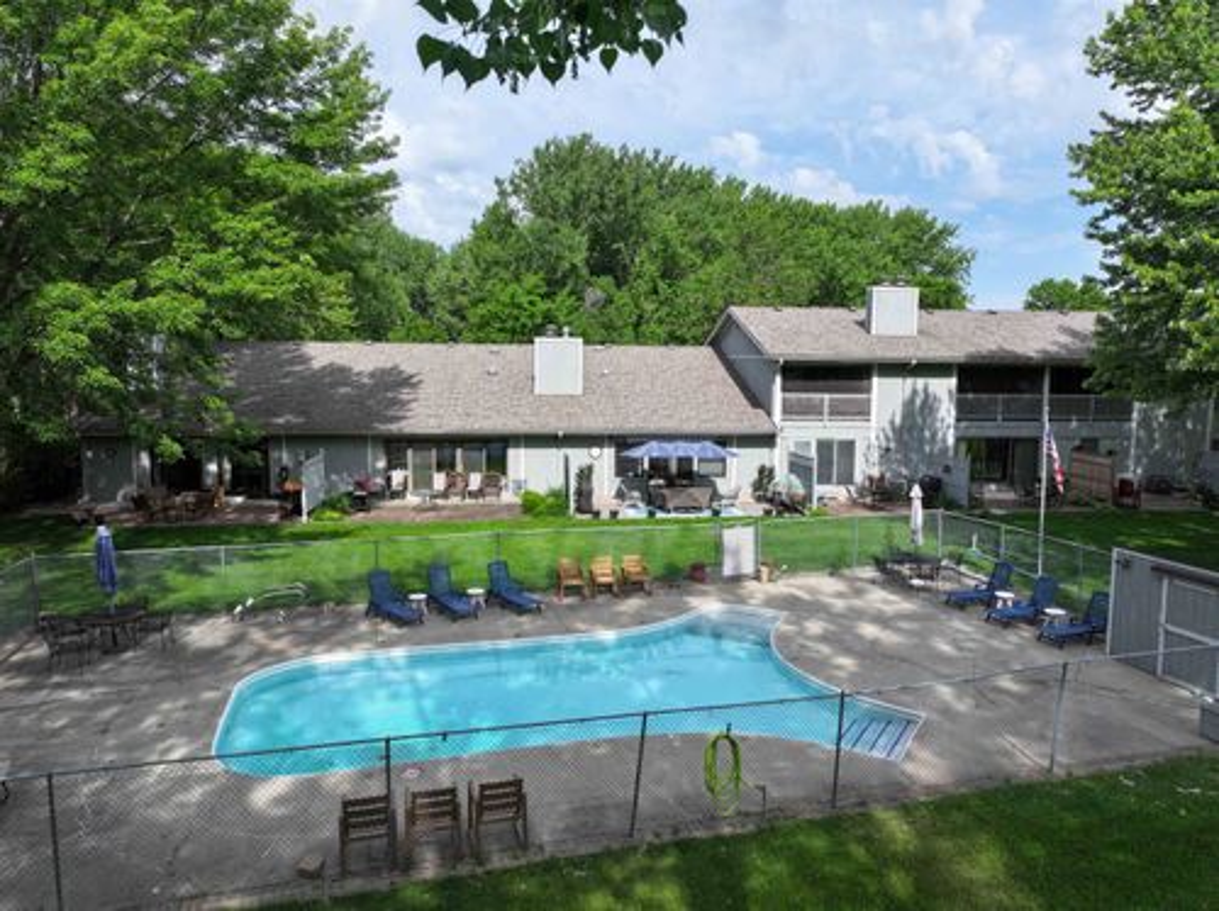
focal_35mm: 24
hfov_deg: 71.6
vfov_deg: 56.7
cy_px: 456
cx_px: 610
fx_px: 844
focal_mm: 12.29
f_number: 2.8
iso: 150
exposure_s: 1/2000
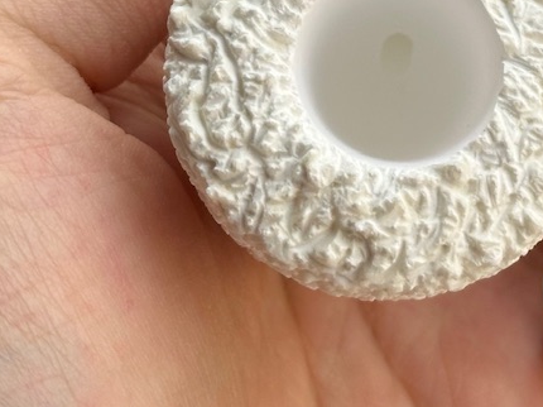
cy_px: -109
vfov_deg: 10.2
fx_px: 2242
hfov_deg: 13.7
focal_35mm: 143
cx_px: 474
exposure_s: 1/785
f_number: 1.78
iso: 64
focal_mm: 6.86
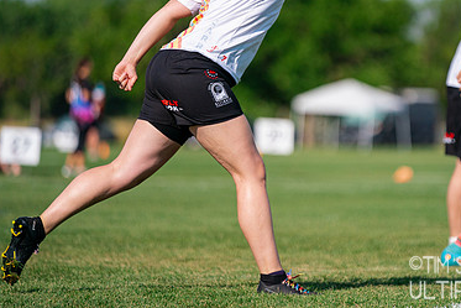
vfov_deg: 4.5
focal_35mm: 308
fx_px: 3945
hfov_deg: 6.7
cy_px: 90
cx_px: 331
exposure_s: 1/10000
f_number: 2.8
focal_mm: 198
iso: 400
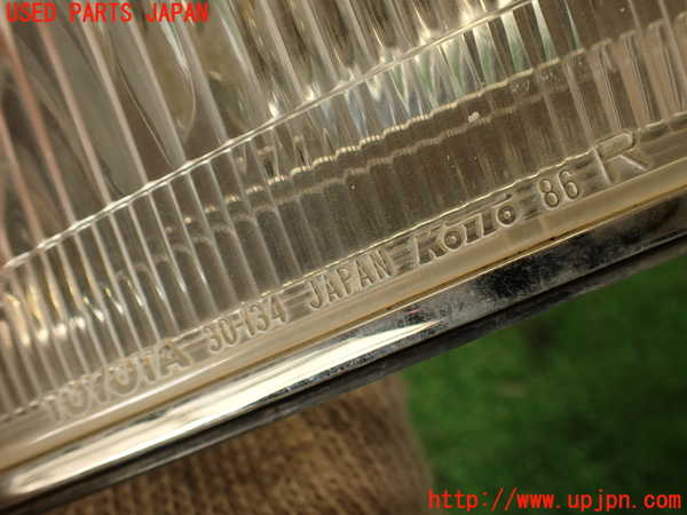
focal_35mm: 32
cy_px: 258
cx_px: 344
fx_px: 635
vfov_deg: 44.2
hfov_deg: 56.8
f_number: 2.4
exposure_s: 1/60
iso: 100
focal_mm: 5.79
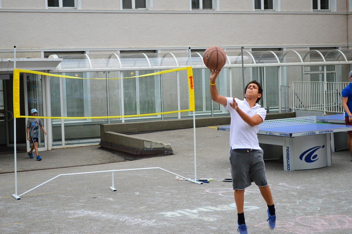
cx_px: 176
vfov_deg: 19.7
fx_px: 674
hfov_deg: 29.3
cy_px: 117
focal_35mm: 69
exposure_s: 1/1000
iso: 1100
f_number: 5.3
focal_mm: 46
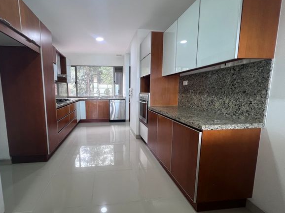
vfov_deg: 81.7
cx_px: 121
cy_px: 108
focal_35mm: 15
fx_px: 123
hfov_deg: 97.5
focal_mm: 1.57
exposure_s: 1/60
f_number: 1.8
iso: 125
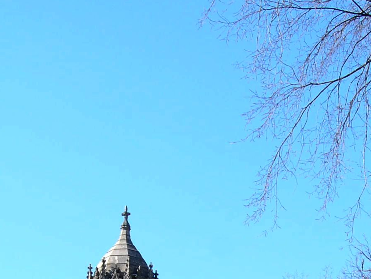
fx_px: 1480
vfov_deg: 10.3
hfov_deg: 14.2
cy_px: 466
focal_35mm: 138
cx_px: 272
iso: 200
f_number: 10
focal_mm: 22
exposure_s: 1/200
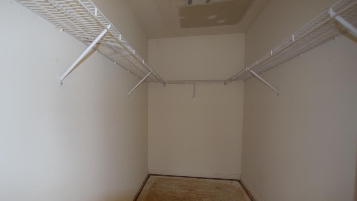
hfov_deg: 88.7
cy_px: 119
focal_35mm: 19
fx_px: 180
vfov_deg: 57.9
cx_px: 147
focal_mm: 10
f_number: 5
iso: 640
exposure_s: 1/100
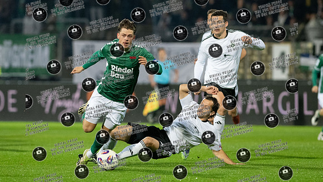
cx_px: 133
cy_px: 63
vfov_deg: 2.4
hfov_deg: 4.2
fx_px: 4413
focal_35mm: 515
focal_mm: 300
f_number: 3.5
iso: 4000
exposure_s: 1/1250
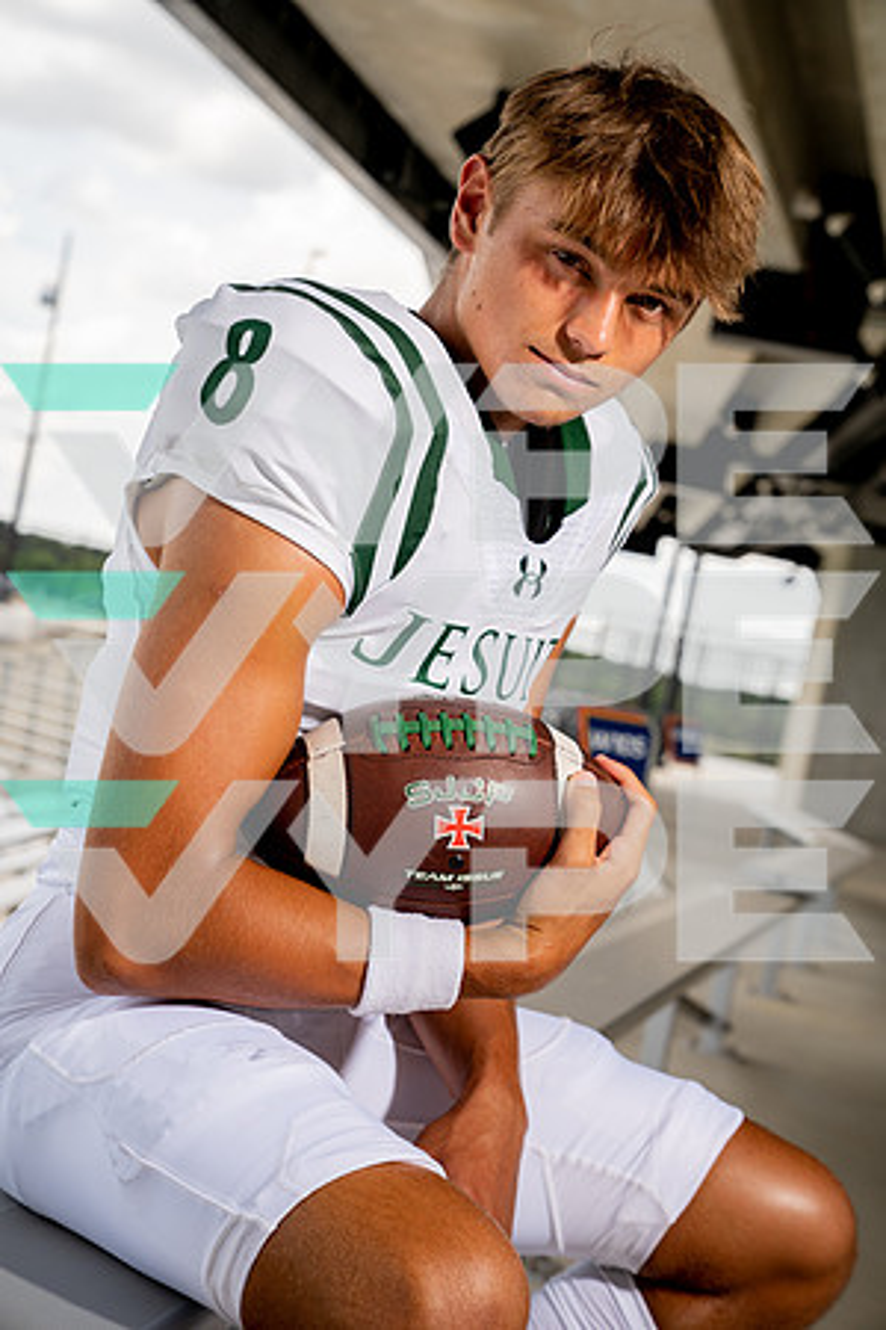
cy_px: 665
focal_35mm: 70
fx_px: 2584
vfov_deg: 28.8
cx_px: 443
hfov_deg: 19.5
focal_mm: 70
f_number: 6.3
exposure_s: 1/250
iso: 100
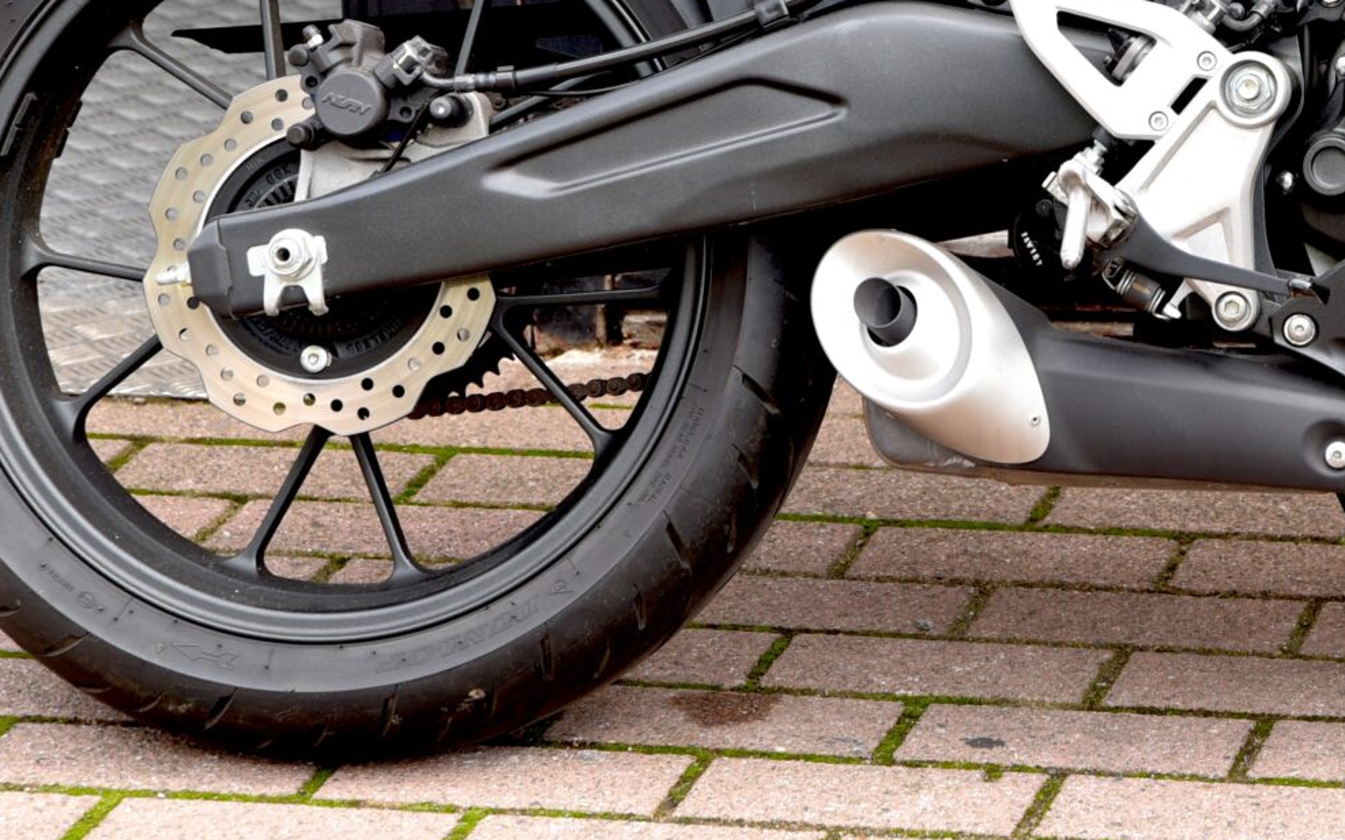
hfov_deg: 11.2
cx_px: 1444
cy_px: -247
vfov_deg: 7.0
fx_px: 6780
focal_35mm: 185
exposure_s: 1/100
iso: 200
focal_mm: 70
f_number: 5
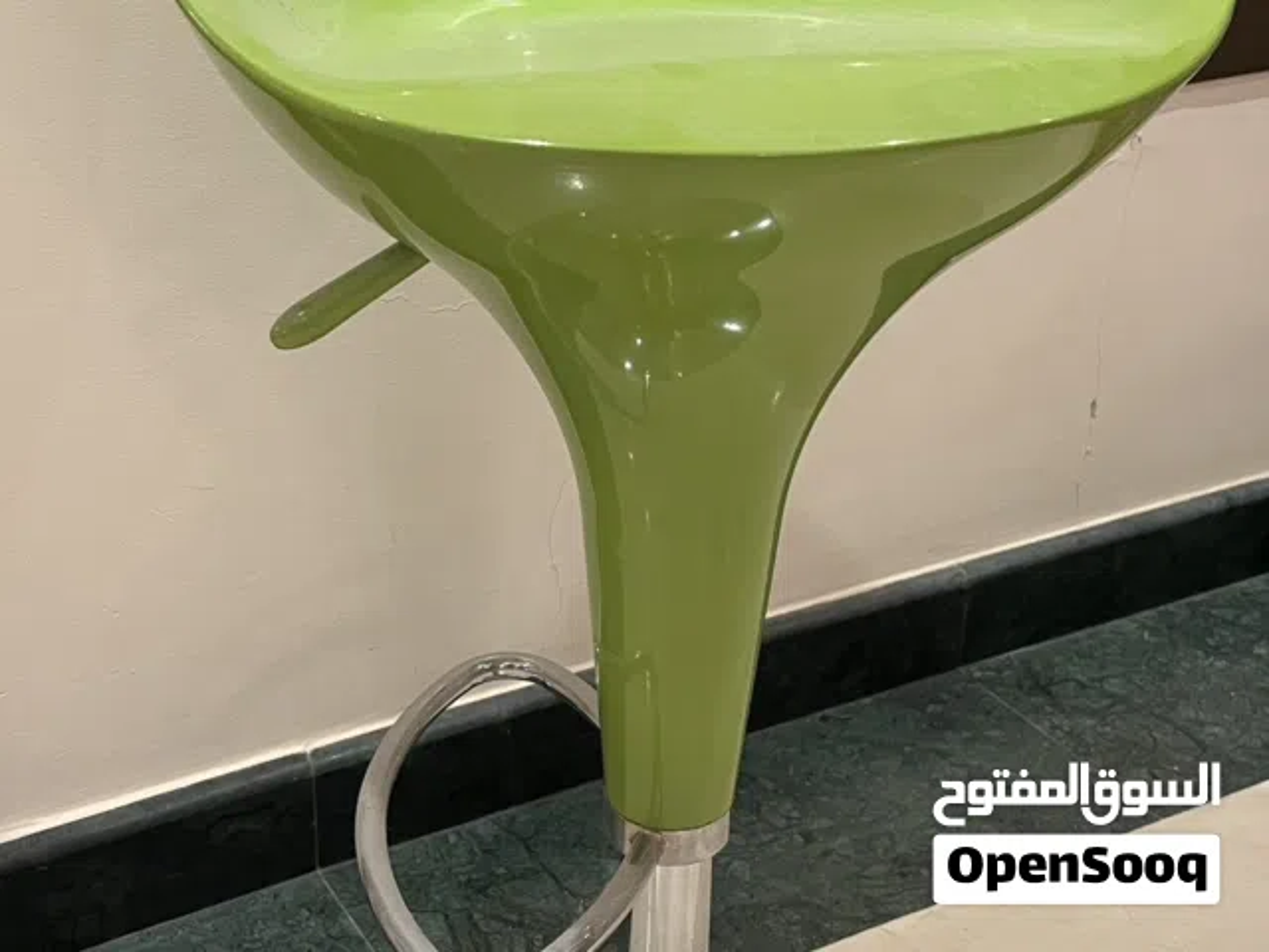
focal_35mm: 26
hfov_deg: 67.3
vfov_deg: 53.1
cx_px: 634
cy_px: 476
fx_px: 953
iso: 200
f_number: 1.5
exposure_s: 1/60
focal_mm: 5.7
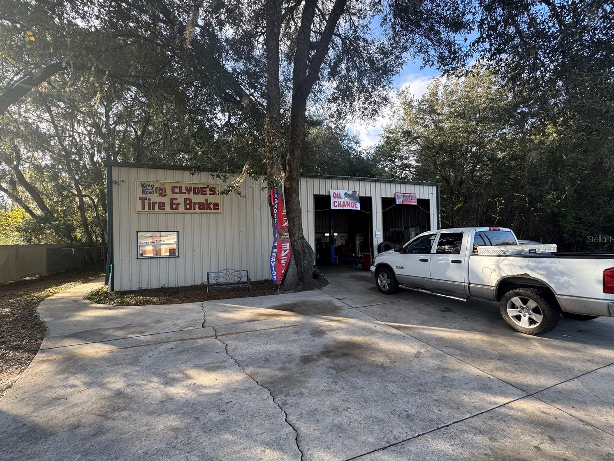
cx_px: 297
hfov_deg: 98.1
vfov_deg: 81.7
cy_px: 239
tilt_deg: +2.2
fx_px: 266
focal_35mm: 15
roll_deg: +1.2
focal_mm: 2.22
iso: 40
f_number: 2.2
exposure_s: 1/198
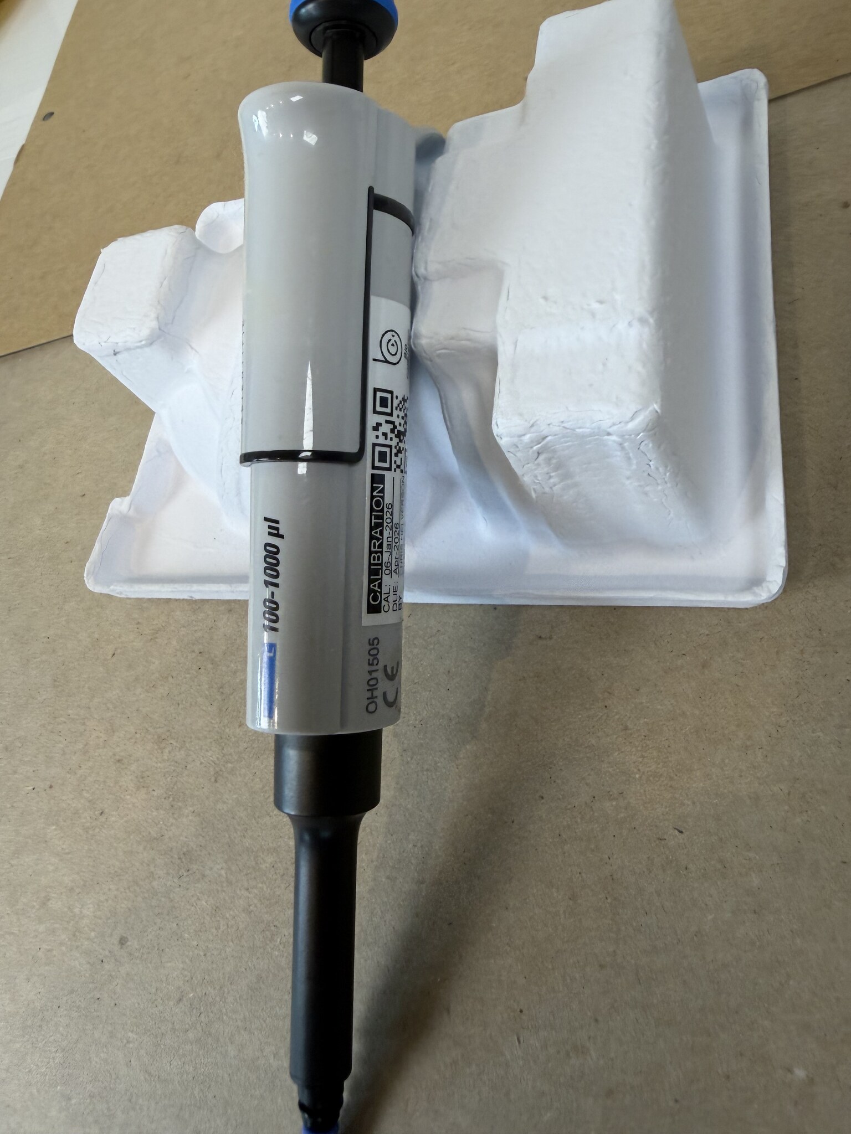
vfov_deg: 71.6
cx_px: 426
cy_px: 567
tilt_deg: -50.0
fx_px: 787
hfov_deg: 56.8
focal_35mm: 24
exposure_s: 1/120
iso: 100
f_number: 2.2
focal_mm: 2.22
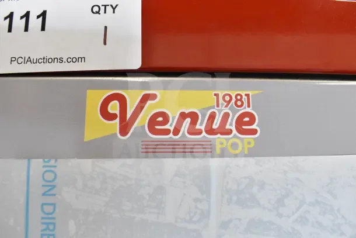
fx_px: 267
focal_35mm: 27
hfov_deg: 67.4
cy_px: 119
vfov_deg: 48.0
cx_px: 178
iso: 6400
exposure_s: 1/125
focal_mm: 18
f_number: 6.3
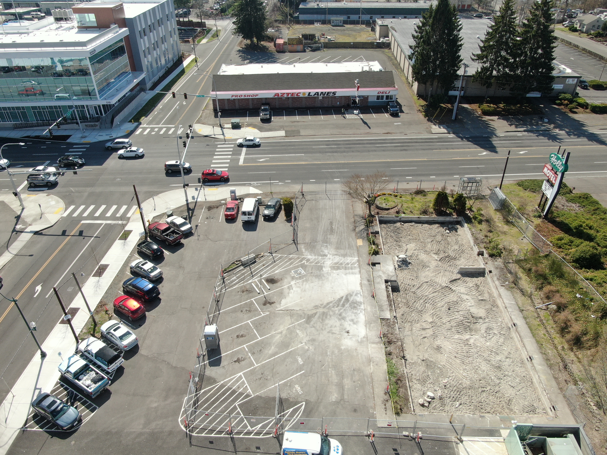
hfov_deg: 71.6
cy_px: 228
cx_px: 304
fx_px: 421
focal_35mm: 24
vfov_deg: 56.8
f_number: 2.8
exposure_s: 1/240
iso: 100
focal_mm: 4.39
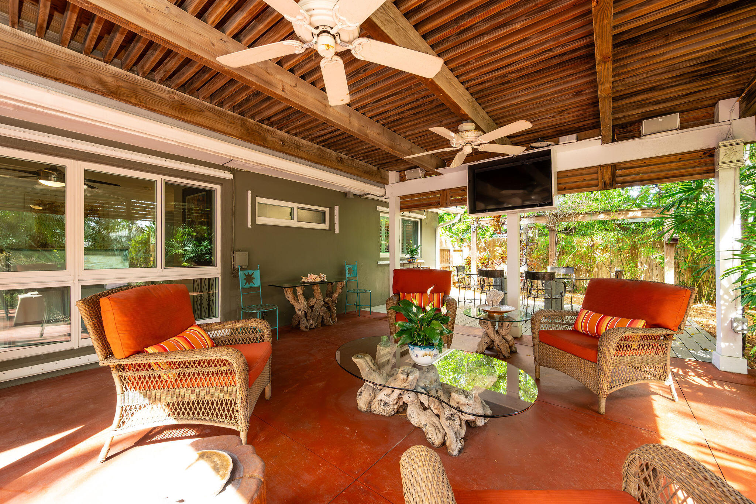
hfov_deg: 103.4
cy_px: 252
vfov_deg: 80.3
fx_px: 299
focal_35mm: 14
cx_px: 378
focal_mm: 14
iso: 640
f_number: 8
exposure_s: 1/50
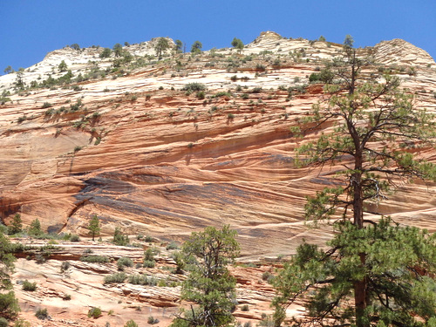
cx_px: 218
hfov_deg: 38.9
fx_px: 617
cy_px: 164
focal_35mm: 49
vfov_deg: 29.7
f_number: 4.9
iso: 125
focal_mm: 8.8
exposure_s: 1/500
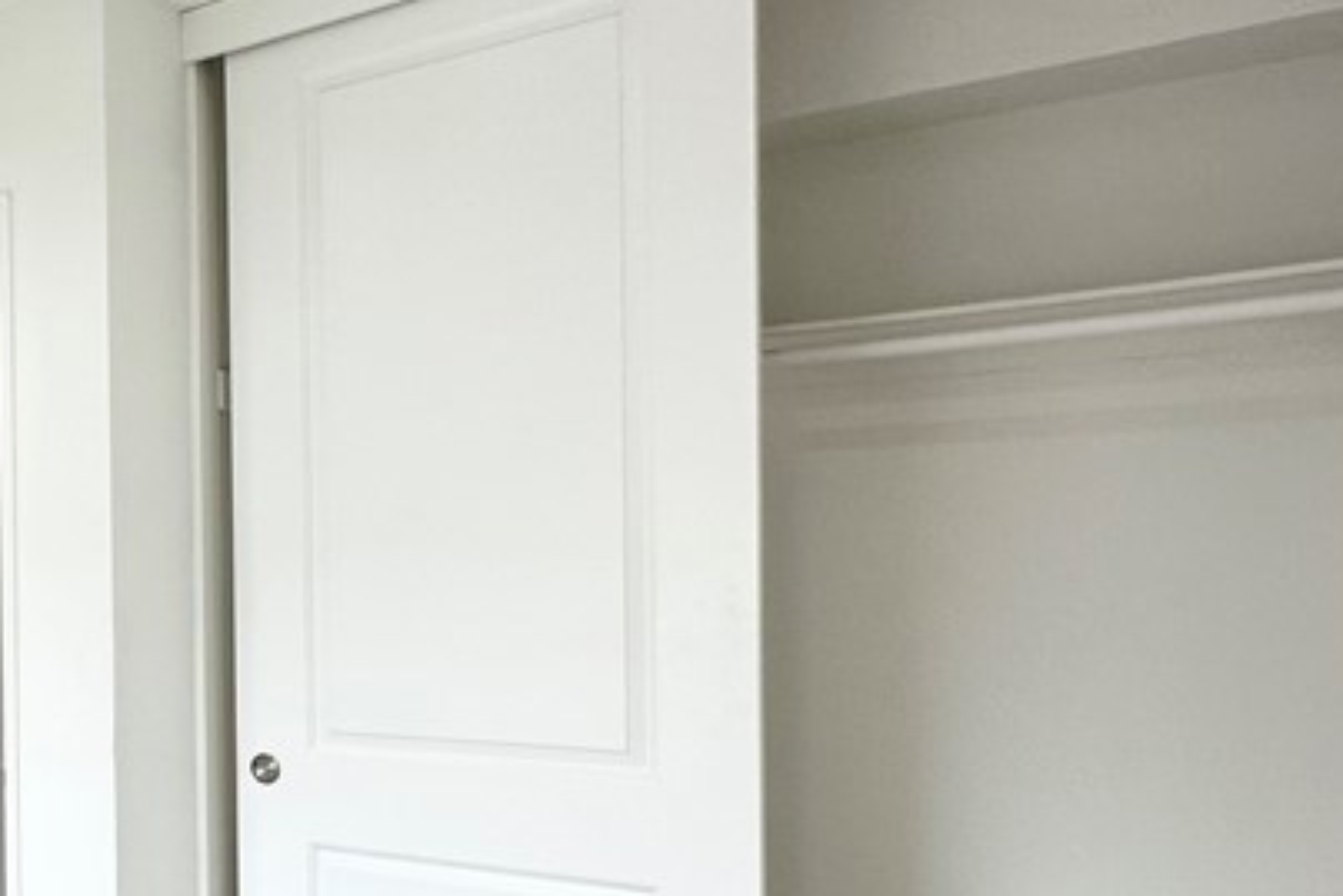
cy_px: 631
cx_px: -213
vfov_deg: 35.4
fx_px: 1381
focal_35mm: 37
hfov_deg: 39.6
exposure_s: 1/120
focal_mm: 2.22
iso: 64
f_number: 2.2
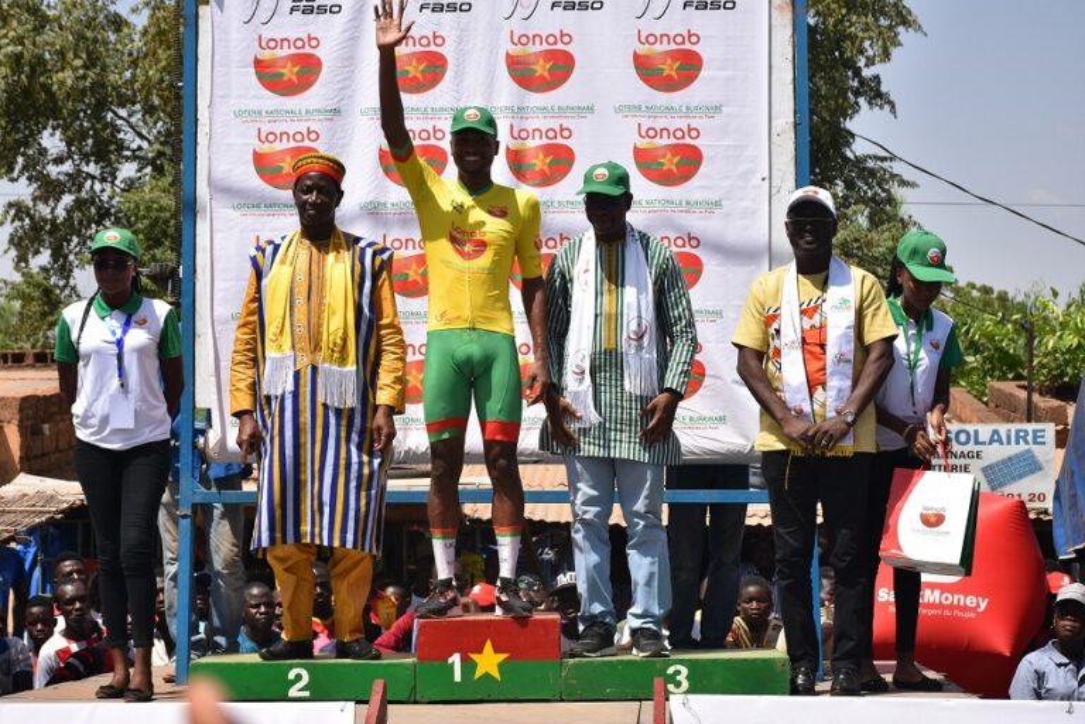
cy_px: 362
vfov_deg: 17.5
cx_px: 542
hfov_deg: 26.0
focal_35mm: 78
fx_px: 2351
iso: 110
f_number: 8
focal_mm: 52
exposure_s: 1/500
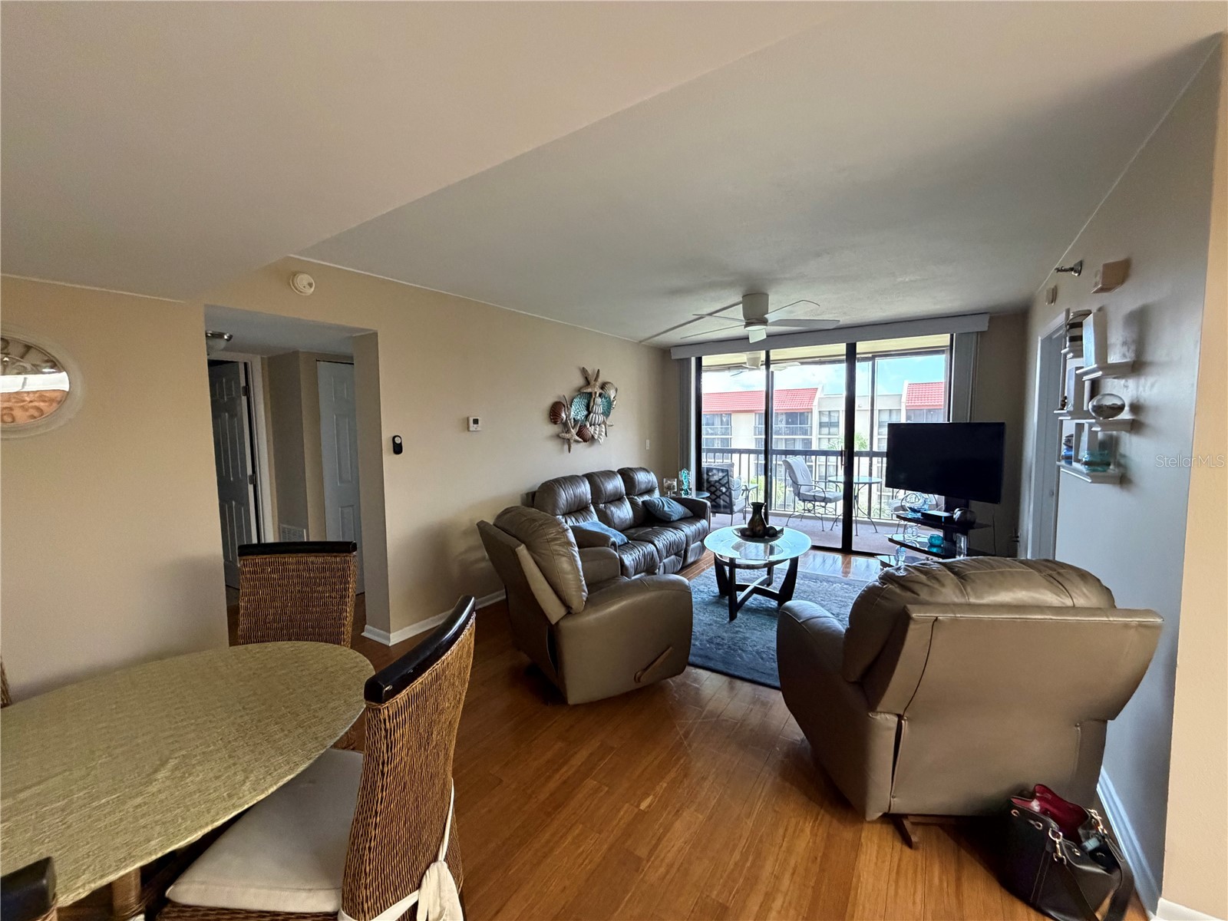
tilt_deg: -1.9
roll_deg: +1.5
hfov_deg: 102.1
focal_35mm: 14
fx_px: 497
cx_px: 614
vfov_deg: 85.7
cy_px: 460
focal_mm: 2.22
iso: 640
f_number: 2.2
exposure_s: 1/60
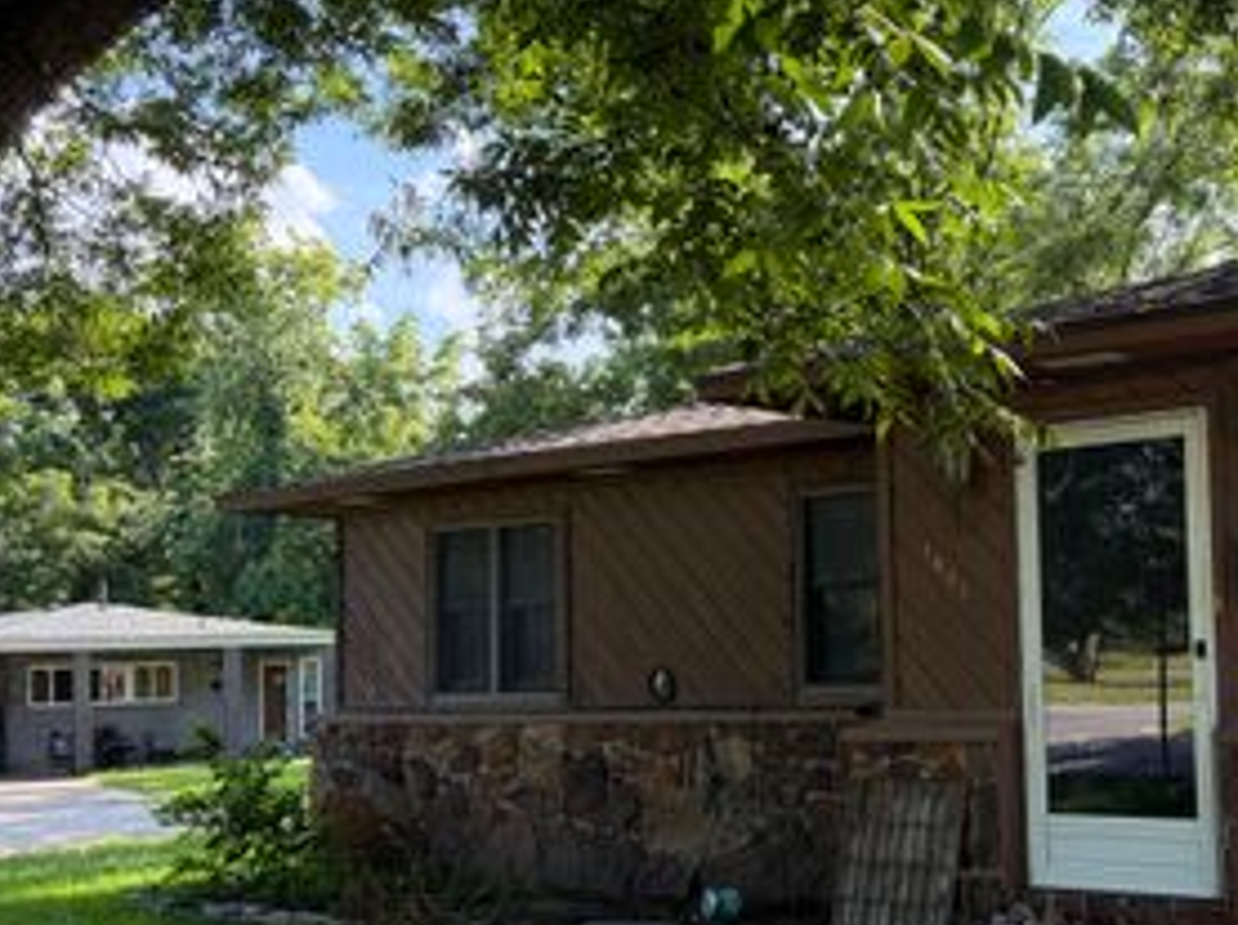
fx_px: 1679
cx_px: 1006
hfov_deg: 38.8
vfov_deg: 30.7
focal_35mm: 47
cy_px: 579
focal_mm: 5.96
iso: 64
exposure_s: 1/552
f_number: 1.6
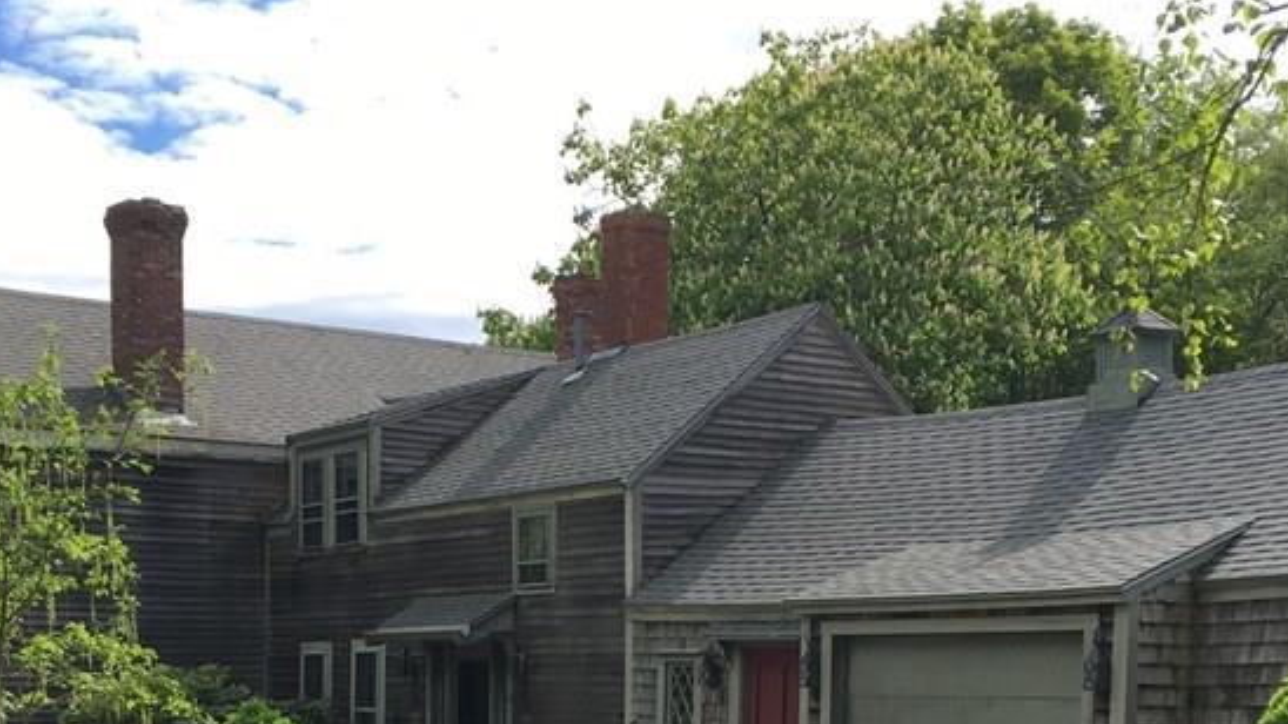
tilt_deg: -5.1
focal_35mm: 59
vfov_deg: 19.5
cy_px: 806
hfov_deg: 35.4
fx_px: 2015
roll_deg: -0.1
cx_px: 573
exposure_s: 1/1026
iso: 25
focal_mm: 4.15
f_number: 2.2
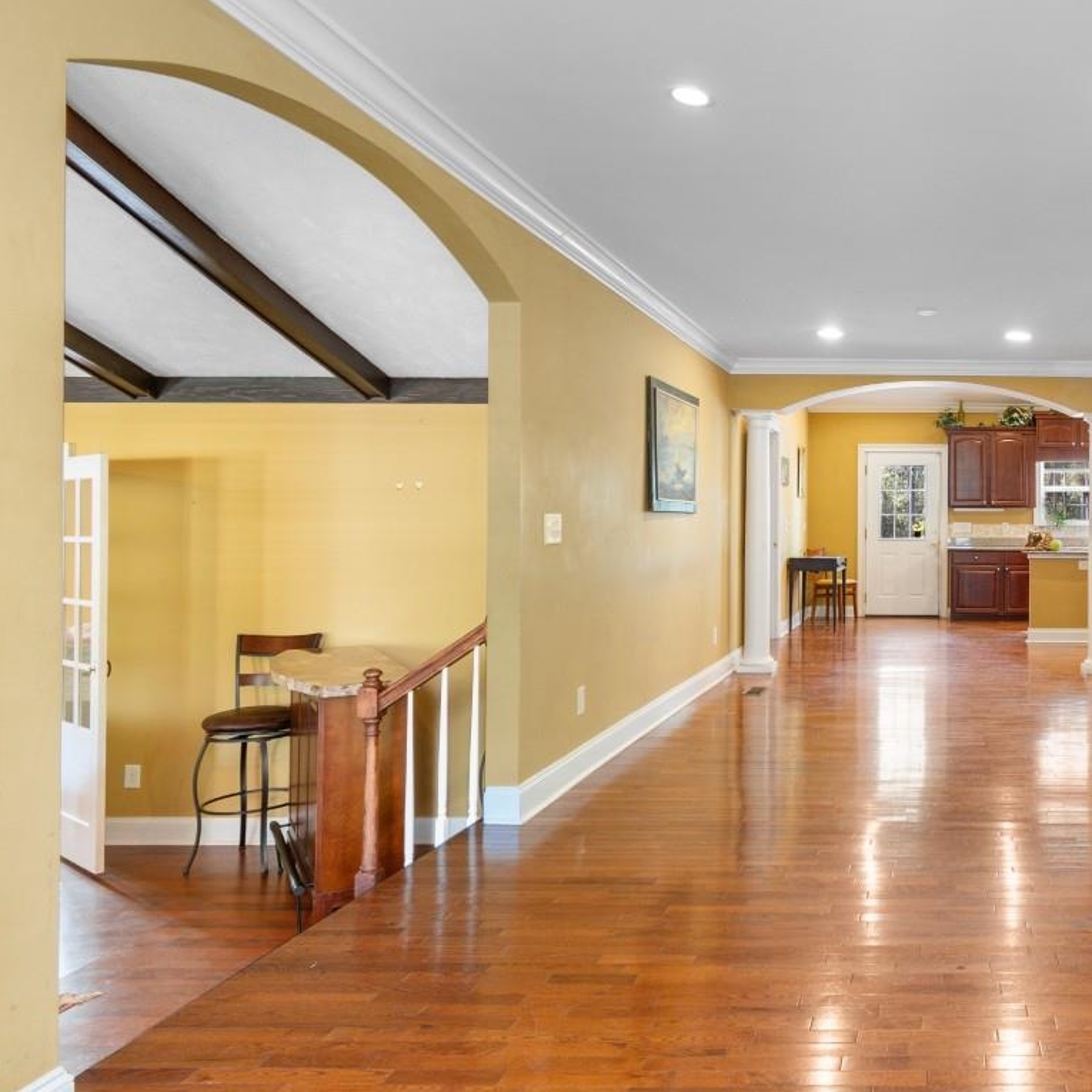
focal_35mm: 27
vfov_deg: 59.0
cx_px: 948
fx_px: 964
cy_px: 517
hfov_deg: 53.0
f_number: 4.5
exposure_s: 1/5
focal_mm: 10
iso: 100
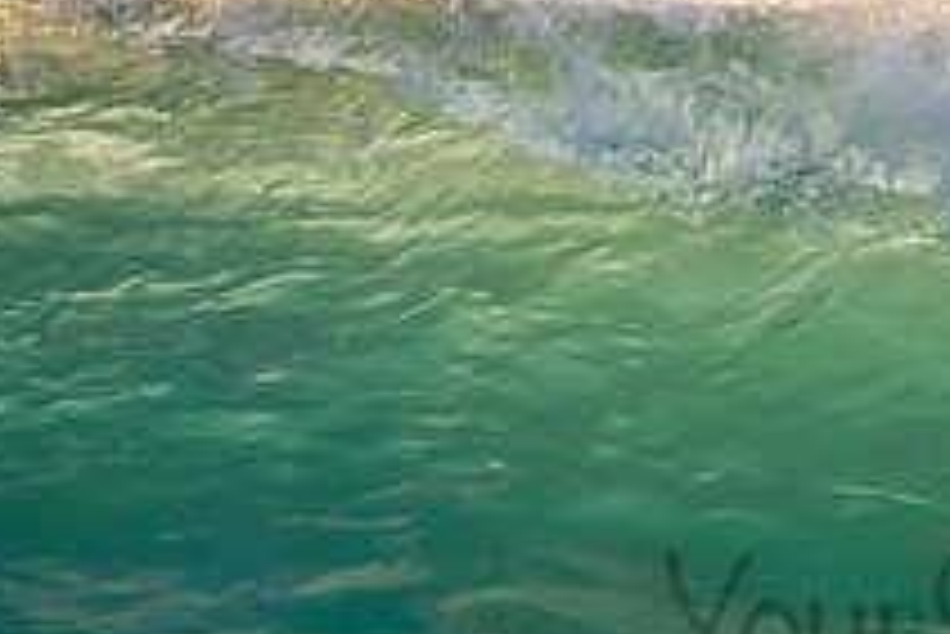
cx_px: 1130
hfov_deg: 1.0
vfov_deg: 0.7
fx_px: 54344
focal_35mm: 2058
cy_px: 582
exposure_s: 1/1600
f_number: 5.6
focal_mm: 500
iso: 1100
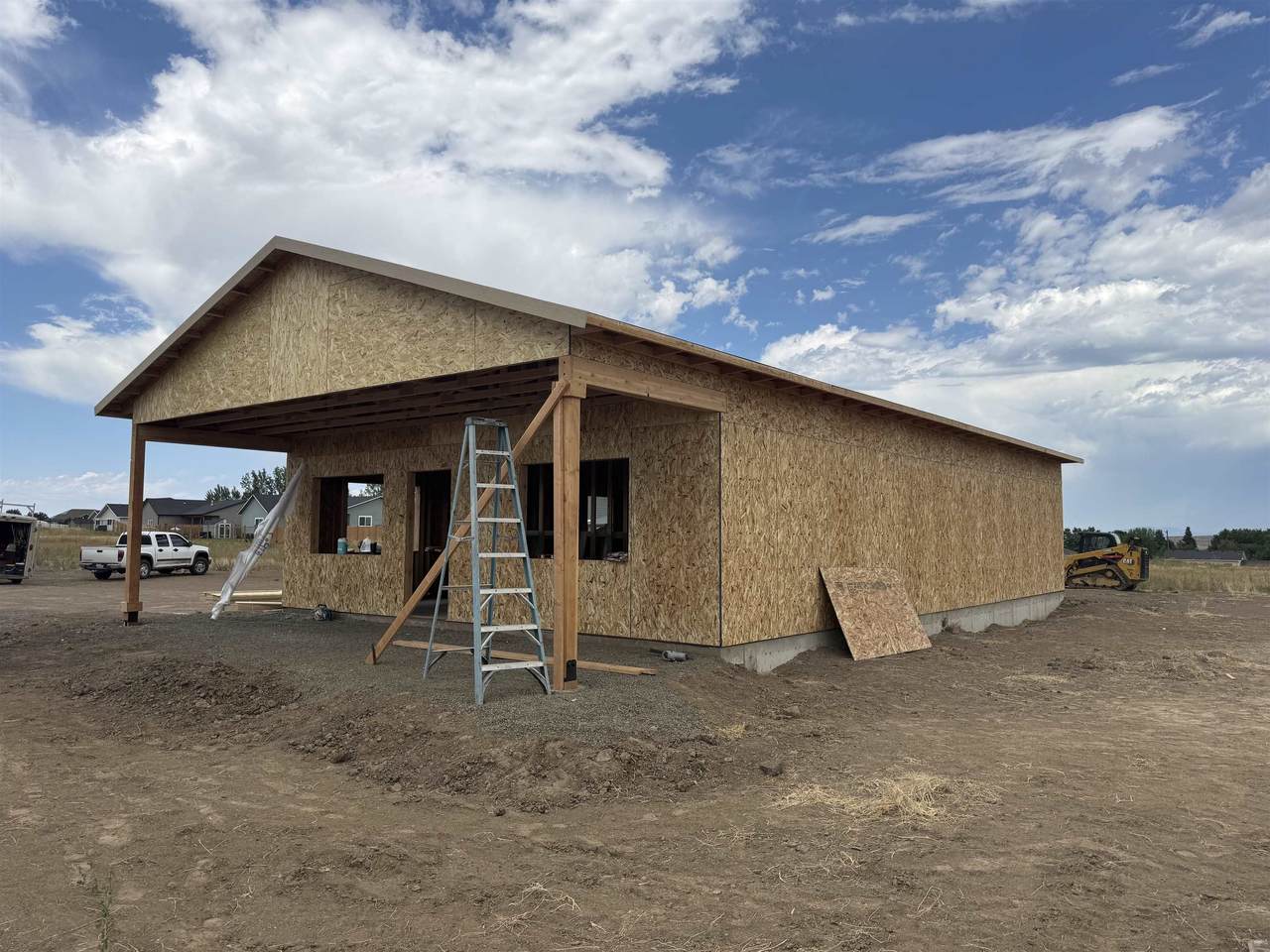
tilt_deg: +4.7
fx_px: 881
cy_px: 476
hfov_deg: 71.6
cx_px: 635
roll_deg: -0.3
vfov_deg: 56.8
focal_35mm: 24
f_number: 1.78
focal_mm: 6.76
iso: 80
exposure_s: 1/5714
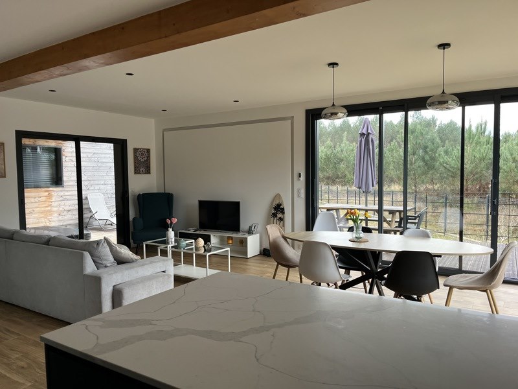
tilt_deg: -3.0
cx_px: 259
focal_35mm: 26
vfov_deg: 53.1
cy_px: 194
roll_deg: +1.1
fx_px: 389
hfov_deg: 67.3
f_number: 1.6
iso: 80
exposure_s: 1/122
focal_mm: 5.1
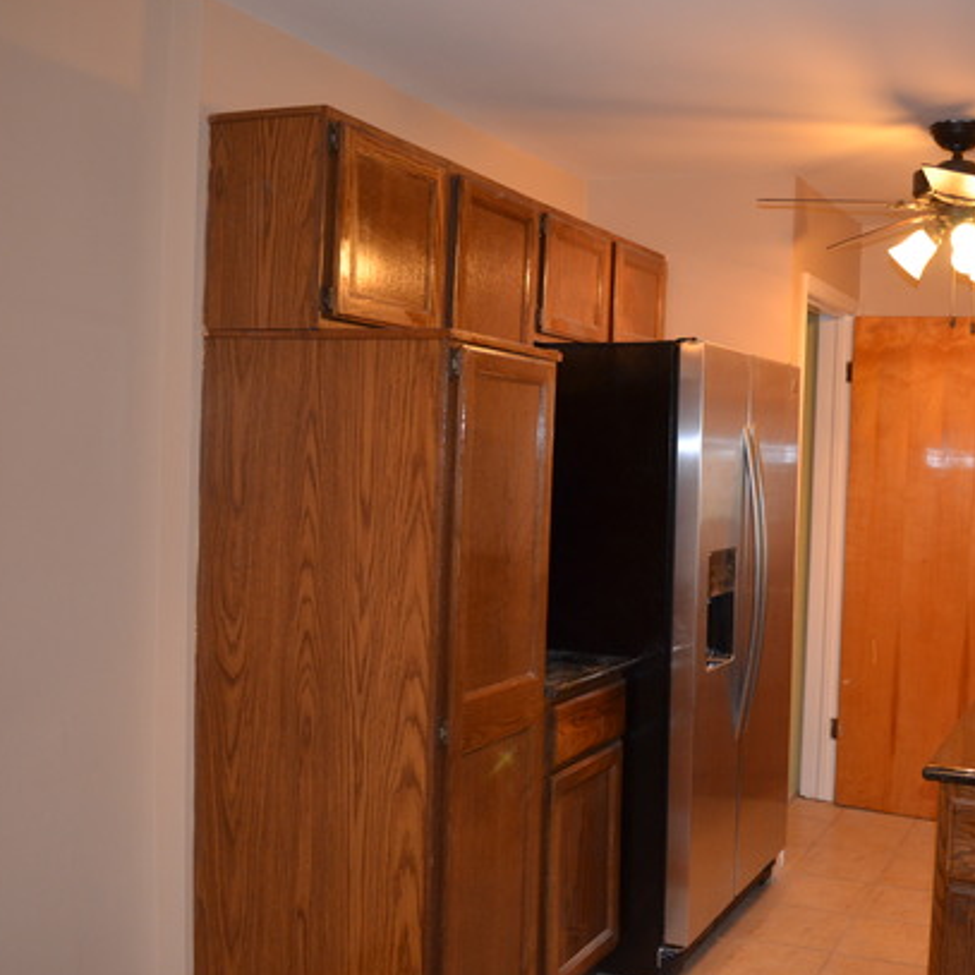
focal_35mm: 36
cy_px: 496
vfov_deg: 46.0
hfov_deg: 44.5
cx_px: 731
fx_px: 1147
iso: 900
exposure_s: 1/60
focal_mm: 18
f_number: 3.5
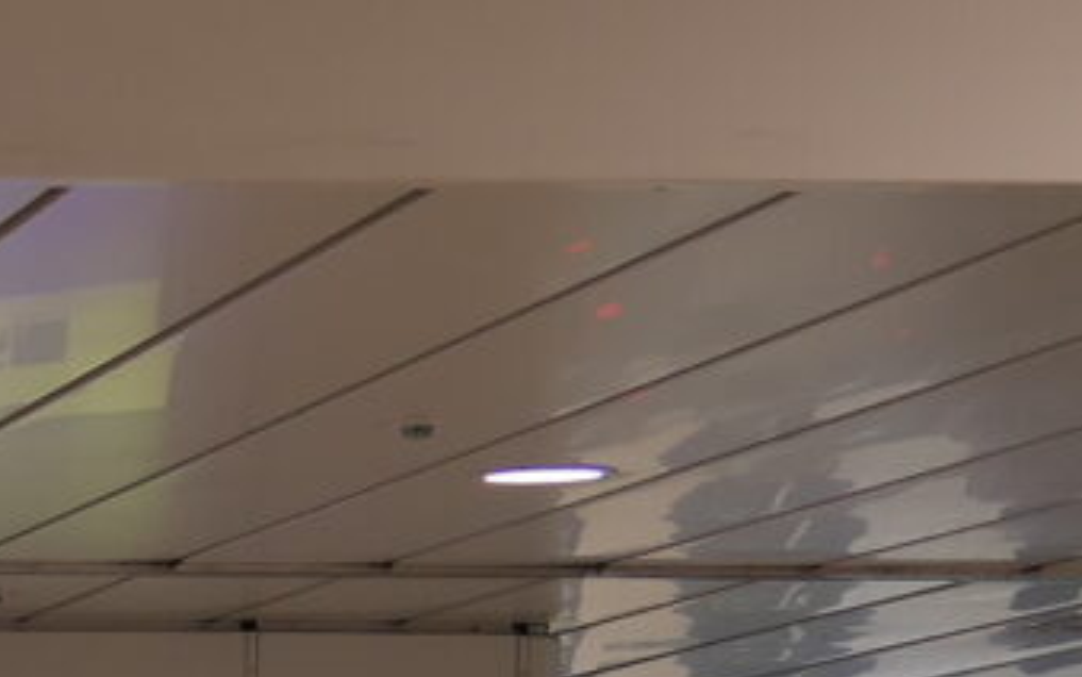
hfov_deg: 10.3
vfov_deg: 7.1
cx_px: -1395
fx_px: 5279
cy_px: 1376
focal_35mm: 179
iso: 160
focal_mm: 11.5
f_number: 2.8
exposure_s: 1/80
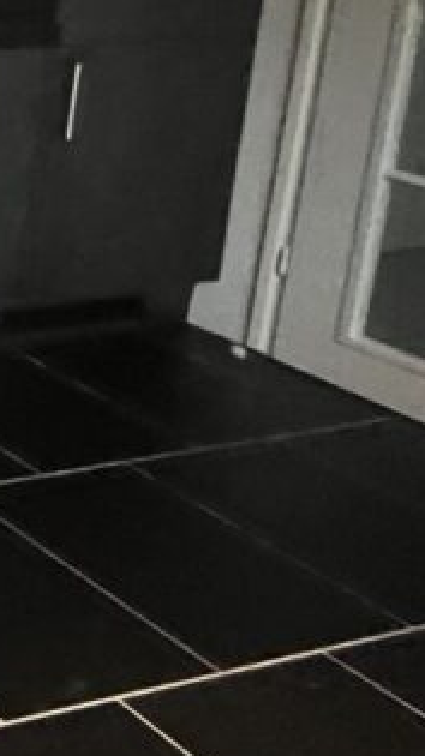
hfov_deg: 12.1
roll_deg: -0.9
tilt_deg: -7.7
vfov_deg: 37.9
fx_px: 922
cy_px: -58
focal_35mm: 46
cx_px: -800
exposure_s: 1/54
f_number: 1.8
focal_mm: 1.57
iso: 1000
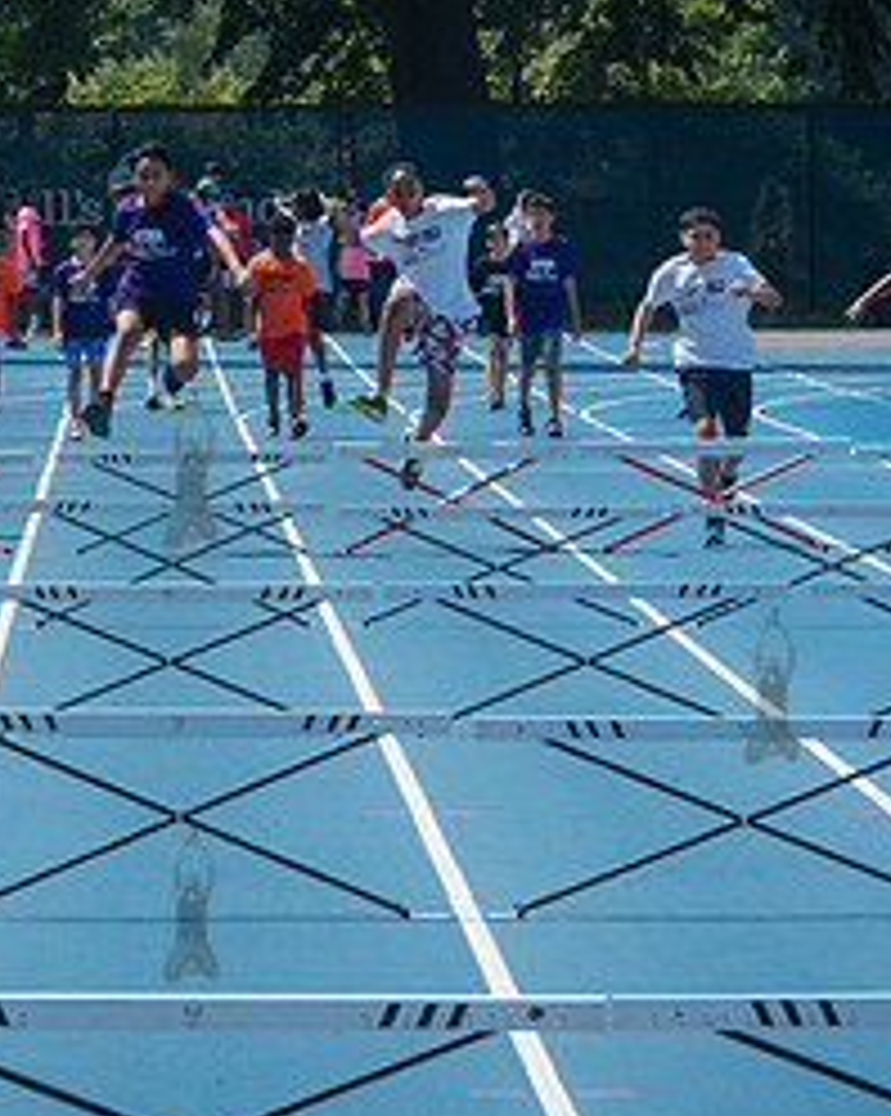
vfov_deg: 5.8
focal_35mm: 336
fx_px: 11089
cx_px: 150
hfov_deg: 4.6
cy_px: 467
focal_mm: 145
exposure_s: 1/320
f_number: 14
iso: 400
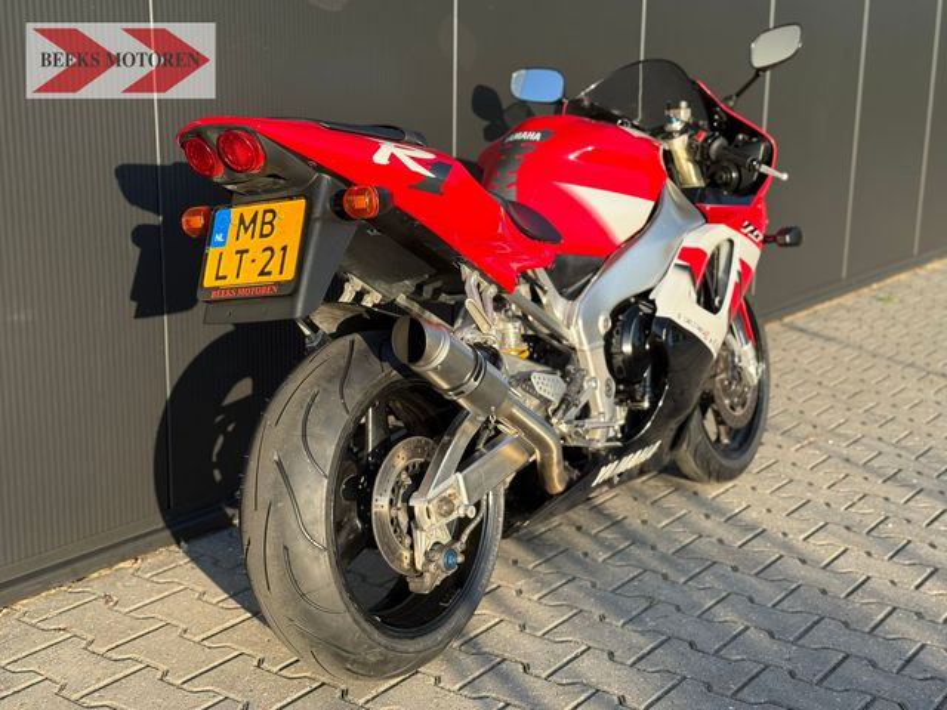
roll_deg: -0.9
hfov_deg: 39.7
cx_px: 474
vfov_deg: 30.3
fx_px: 1313
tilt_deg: -12.2
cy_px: 355
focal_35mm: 48
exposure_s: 1/1285
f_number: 1.78
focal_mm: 6.76
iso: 100
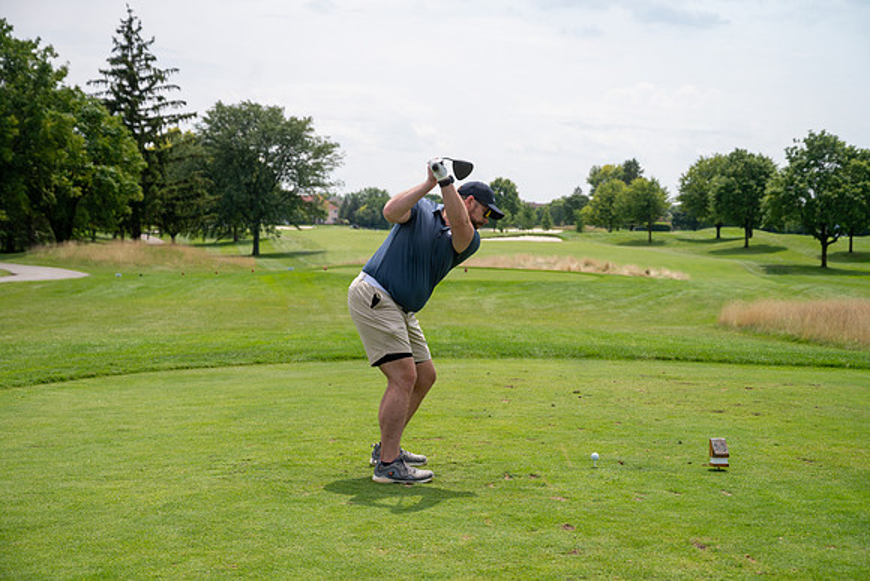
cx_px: 435
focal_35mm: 62
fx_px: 1502
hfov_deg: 32.3
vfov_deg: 21.9
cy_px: 290
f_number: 5
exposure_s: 1/1600
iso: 250
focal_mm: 62
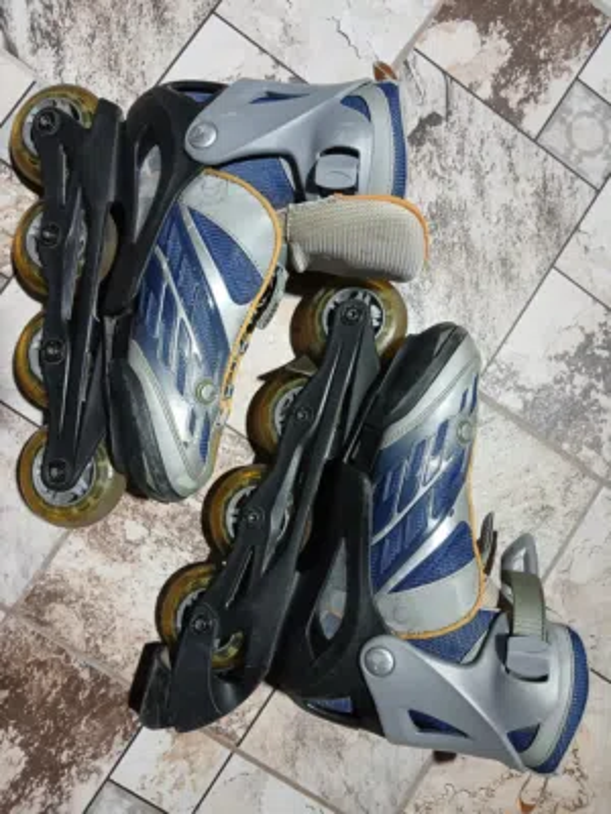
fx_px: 635
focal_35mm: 27
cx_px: 306
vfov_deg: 65.3
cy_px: 407
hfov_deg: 51.4
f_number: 1.8
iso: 200
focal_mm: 3.98
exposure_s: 1/33.3
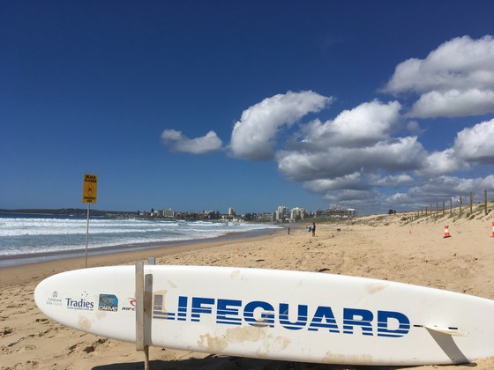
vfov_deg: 48.2
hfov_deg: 61.7
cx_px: 247
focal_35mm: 29
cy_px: 185
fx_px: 414
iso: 25
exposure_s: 1/5917
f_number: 2.2
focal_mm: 4.15
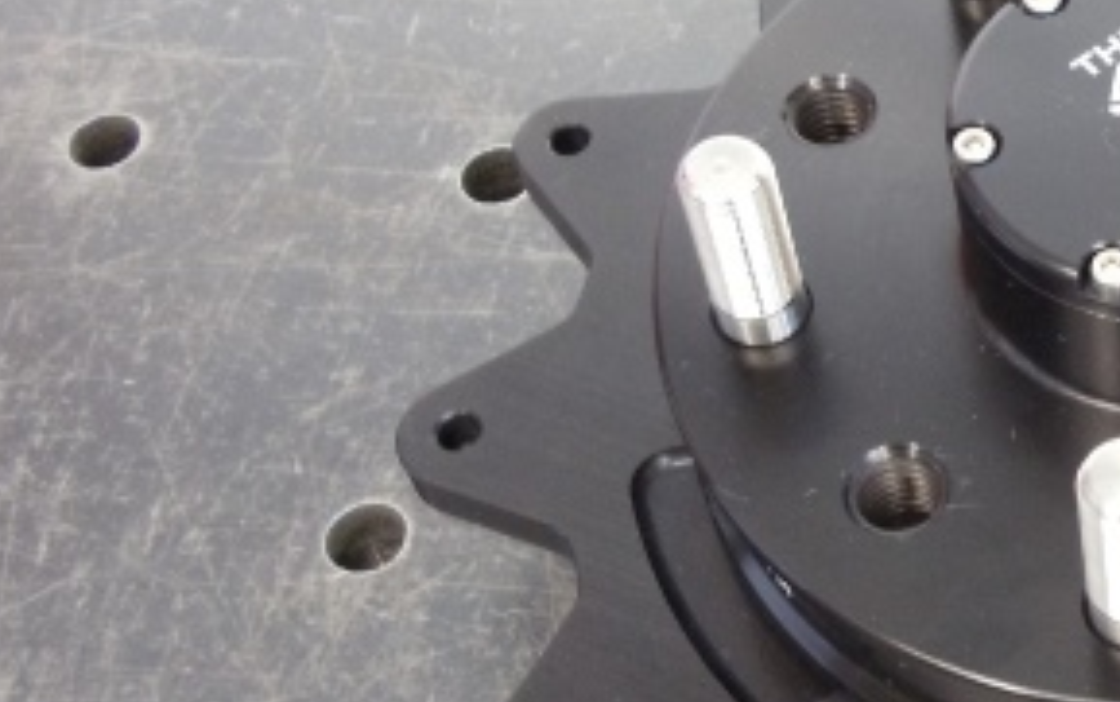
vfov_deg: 12.6
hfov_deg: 19.3
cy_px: 398
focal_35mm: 104
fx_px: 3176
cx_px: 1201
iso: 400
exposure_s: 1/5
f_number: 3.5
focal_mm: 6
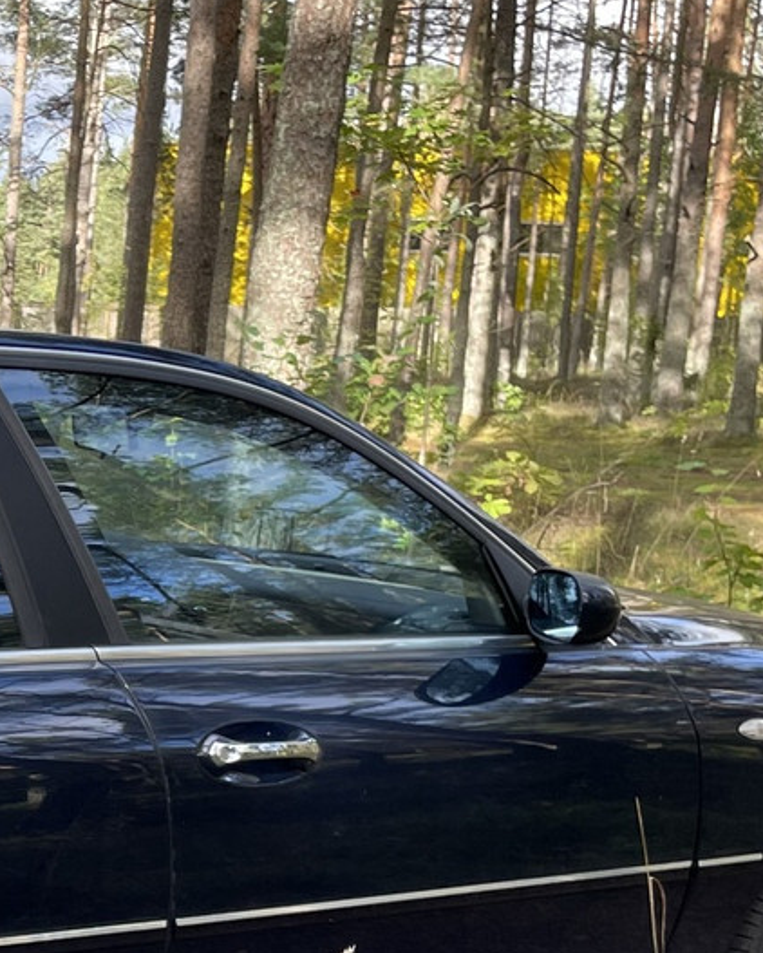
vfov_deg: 24.6
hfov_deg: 18.0
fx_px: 2172
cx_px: -336
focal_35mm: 77
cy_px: 629
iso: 32
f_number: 1.6
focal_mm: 4.2
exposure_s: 1/324
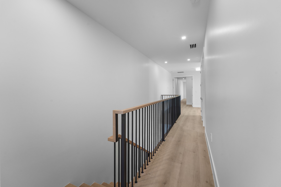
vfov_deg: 81.2
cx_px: 140
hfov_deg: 104.3
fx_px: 109
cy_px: 94
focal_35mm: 14
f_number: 11
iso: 400
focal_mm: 14
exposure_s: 1/15
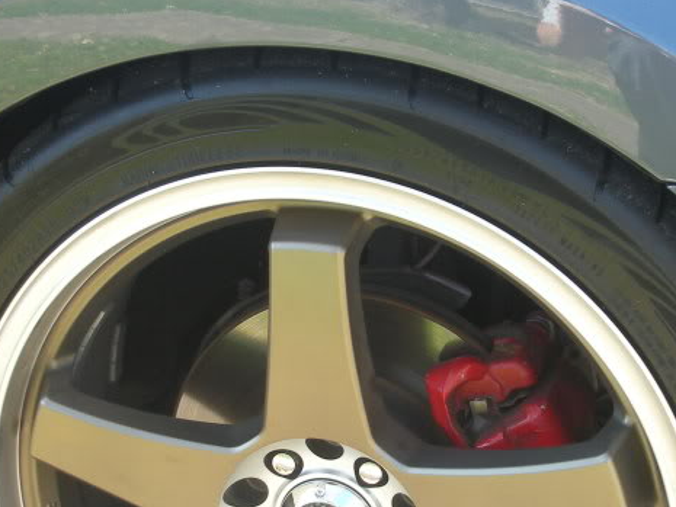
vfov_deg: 19.1
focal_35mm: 77
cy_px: 311
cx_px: 422
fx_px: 1504
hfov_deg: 25.3
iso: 50
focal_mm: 5.8
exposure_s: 1/65
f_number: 2.8
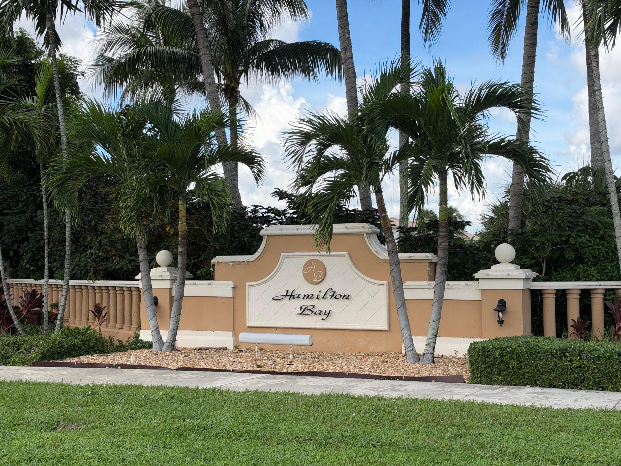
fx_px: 861
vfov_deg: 30.3
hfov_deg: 39.7
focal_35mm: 48
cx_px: 310
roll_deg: +0.2
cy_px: 233
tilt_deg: +1.9
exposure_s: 1/2525
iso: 80
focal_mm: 6.93
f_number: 1.8
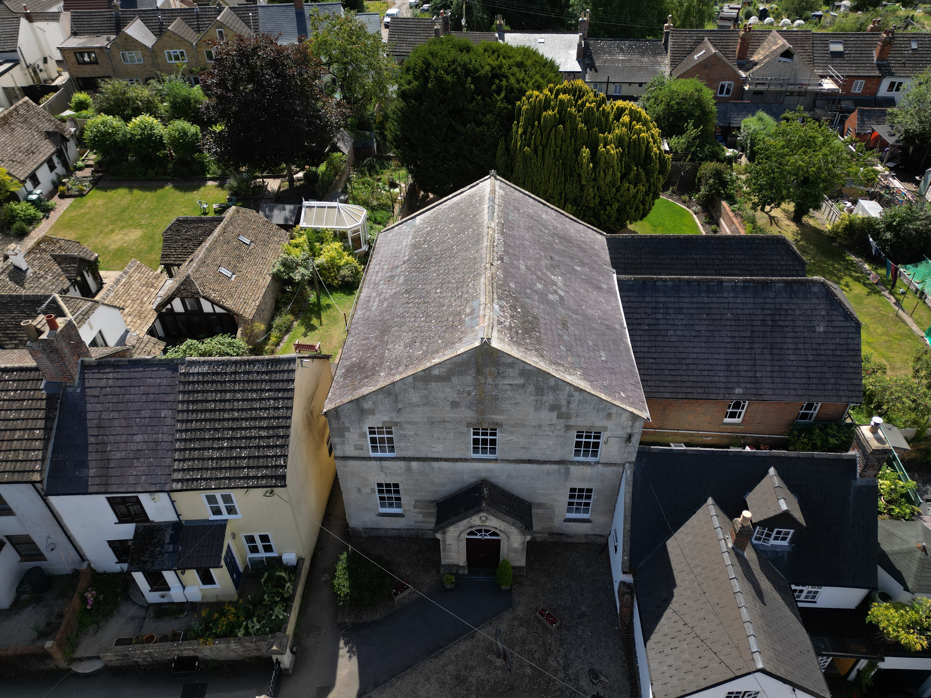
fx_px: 645
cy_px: 349
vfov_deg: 56.8
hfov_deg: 71.6
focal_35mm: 24
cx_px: 466
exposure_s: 1/30
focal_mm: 6.72
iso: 100
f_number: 1.7
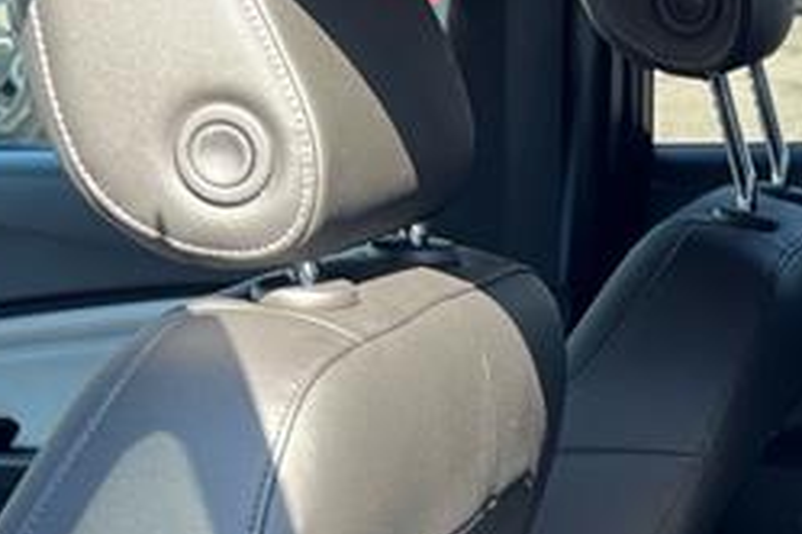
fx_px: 2473
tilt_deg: -28.6
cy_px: 946
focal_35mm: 111
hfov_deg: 17.5
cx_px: 986
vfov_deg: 11.5
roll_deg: -2.2
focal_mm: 5.7
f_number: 1.5
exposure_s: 1/198
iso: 50
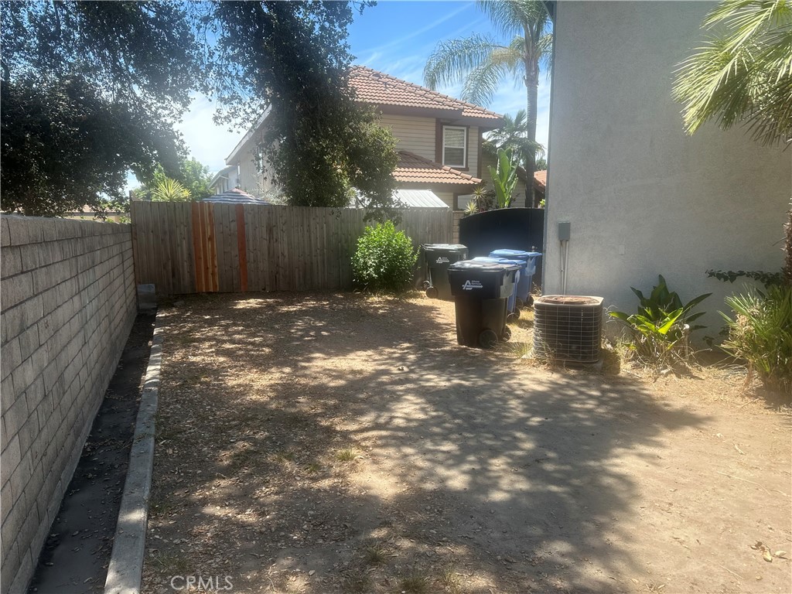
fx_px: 549
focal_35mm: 24
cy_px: 297
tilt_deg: -5.0
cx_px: 396
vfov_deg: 56.8
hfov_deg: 71.6
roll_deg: -0.3
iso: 80
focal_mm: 6.86
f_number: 1.78
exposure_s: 1/1393
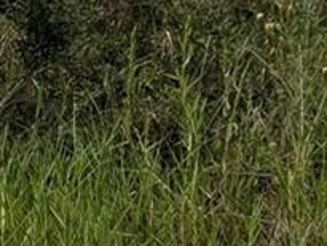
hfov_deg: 10.5
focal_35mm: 187
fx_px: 1768
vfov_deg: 7.8
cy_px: -117
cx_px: 21
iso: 23
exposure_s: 1/1271
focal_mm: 6.9
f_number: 1.68
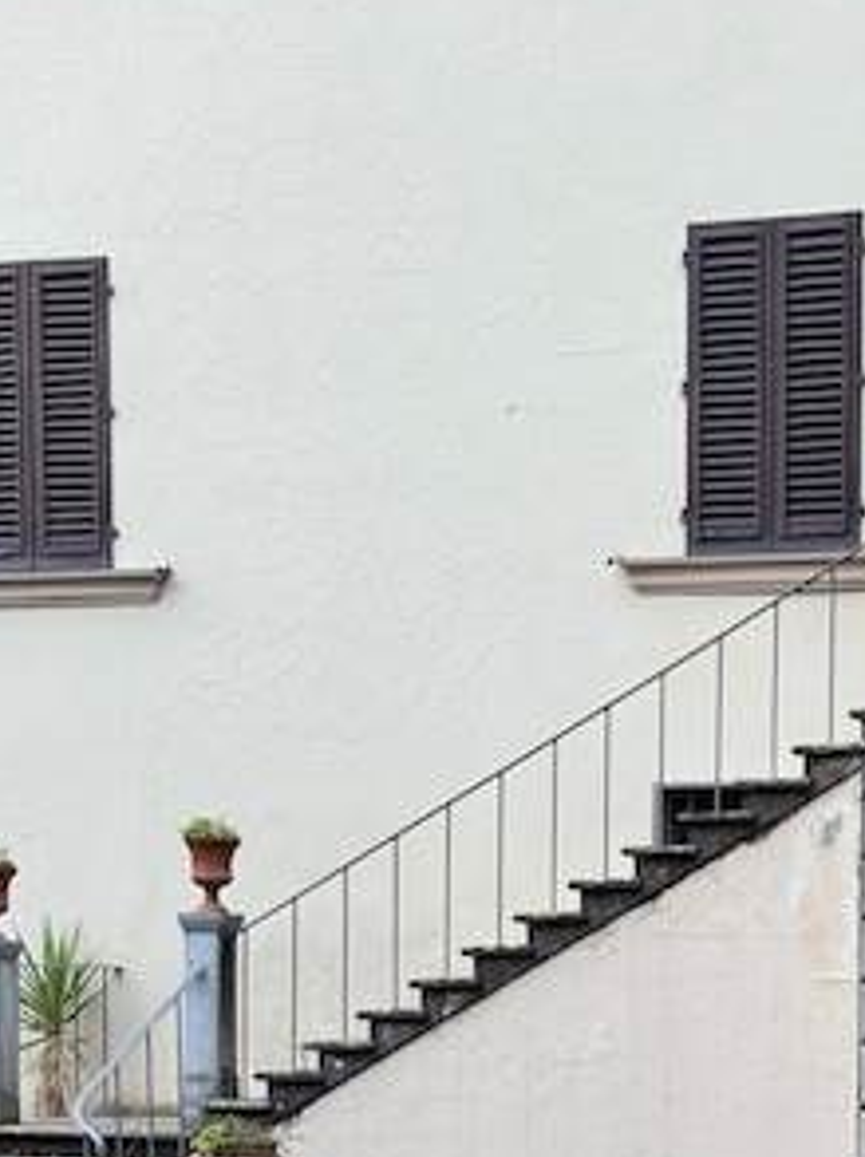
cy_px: 1212
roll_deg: -1.0
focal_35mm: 105
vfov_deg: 18.2
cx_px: 778
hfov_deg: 13.9
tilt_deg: -2.7
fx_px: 3506
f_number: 1.78
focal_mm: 6.76
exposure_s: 1/145
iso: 50
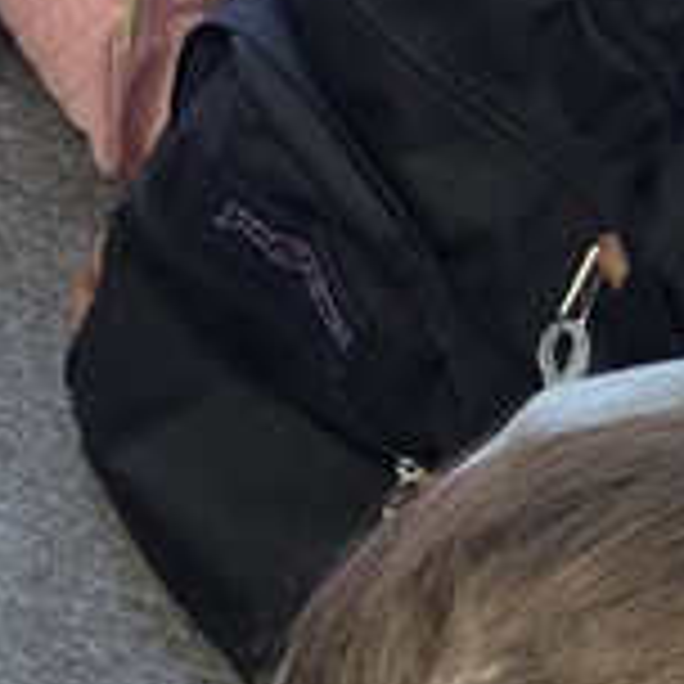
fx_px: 3063
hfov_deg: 12.1
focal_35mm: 137
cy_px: 1692
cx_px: -374
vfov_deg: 10.7
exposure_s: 1/120
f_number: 1.4
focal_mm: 6.5
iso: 250
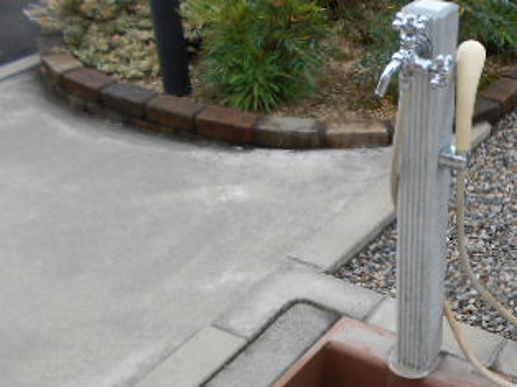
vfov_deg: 26.9
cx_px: 425
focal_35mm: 53
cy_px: 316
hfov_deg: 34.9
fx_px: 791
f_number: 3.2
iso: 80
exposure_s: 1/160
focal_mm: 4.6
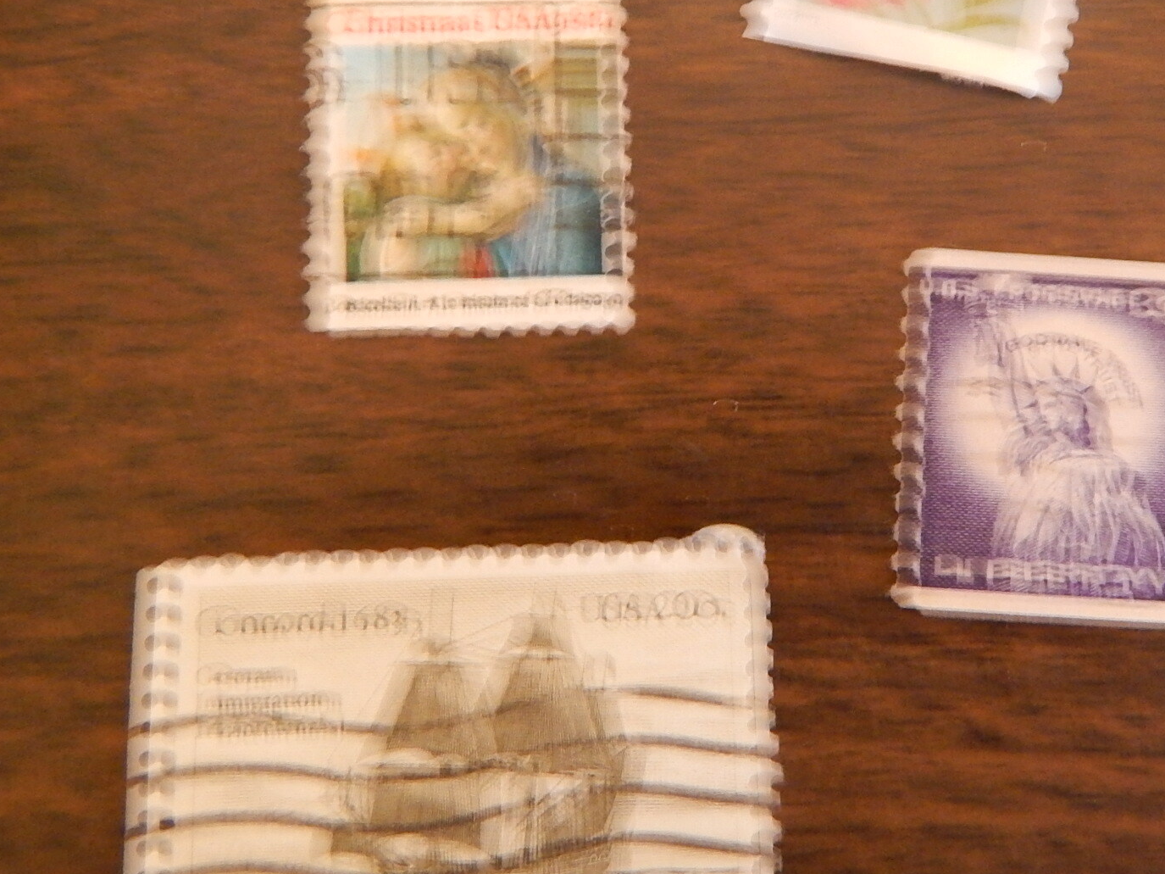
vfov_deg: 37.4
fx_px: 1279
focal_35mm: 38
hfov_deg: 48.5
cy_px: 304
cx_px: 726
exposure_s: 1/2
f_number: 3
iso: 400
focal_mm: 4
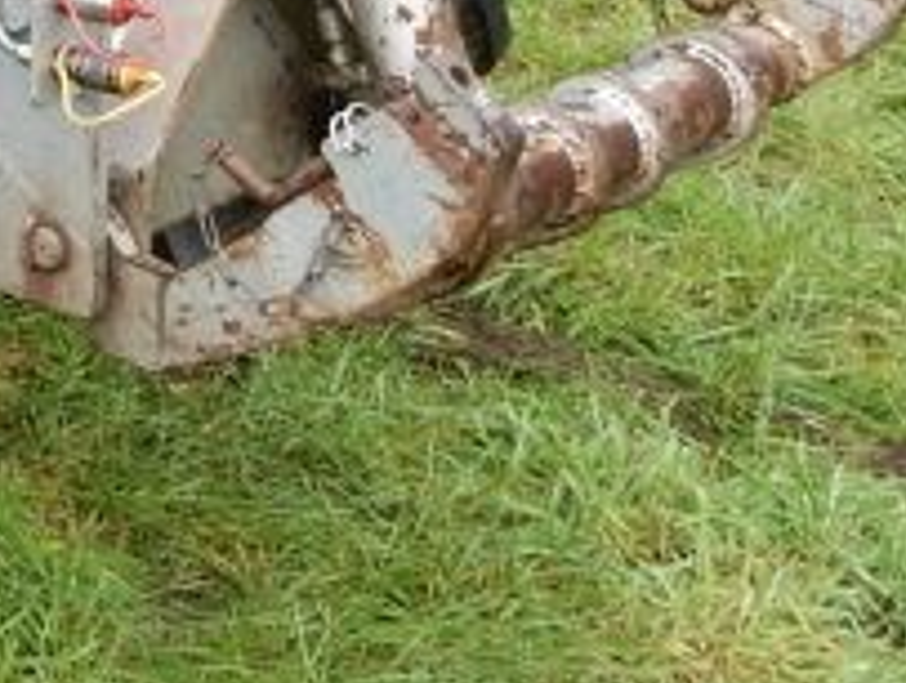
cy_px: -451
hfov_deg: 14.4
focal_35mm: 118
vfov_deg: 11.8
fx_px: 3094
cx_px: -799
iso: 125
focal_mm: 5.4
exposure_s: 1/160
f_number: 4
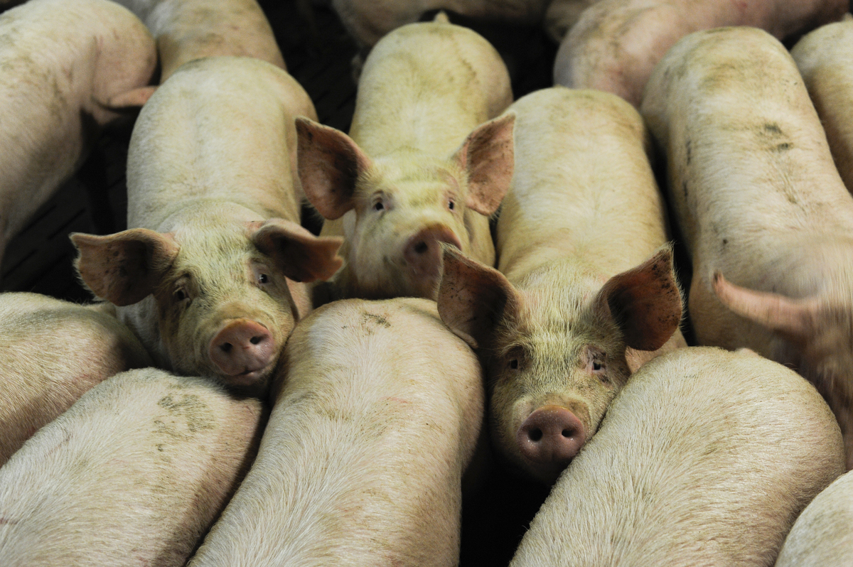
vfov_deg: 26.9
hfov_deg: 39.6
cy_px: 284
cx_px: 426
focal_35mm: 50
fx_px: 1184
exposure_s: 1/60
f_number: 5
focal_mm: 50
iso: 1600
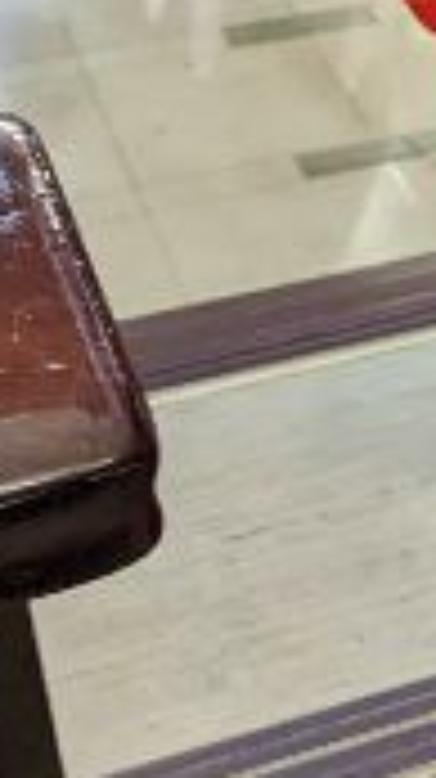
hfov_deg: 8.4
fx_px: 2493
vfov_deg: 17.4
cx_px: 1321
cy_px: 63
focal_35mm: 121
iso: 1170
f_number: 1.85
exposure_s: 1/100
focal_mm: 6.81
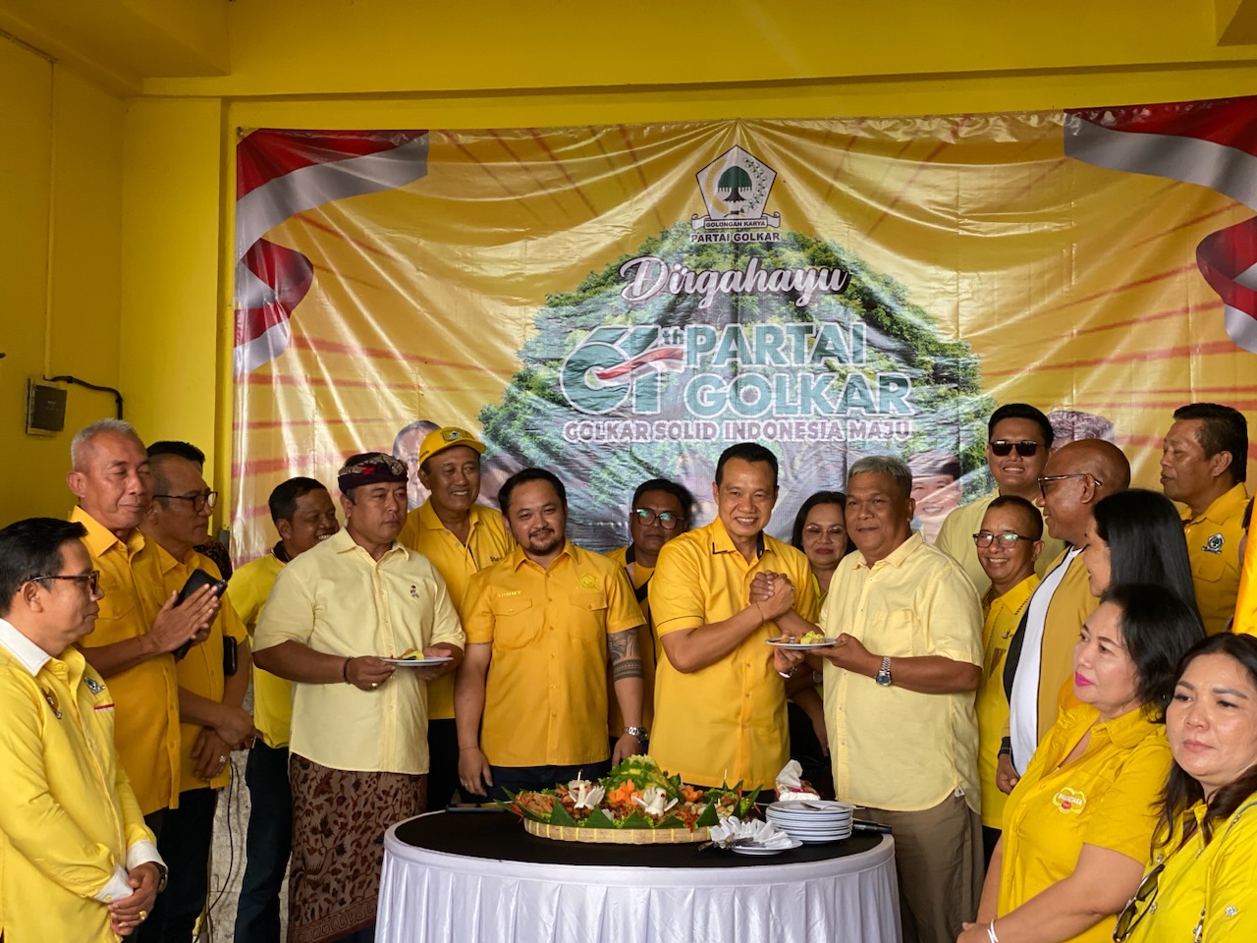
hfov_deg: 36.8
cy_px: 472
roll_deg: -1.1
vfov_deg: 28.0
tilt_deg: +2.5
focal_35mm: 52
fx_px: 1888
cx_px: 628
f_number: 2
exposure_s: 1/121
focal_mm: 6
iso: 125
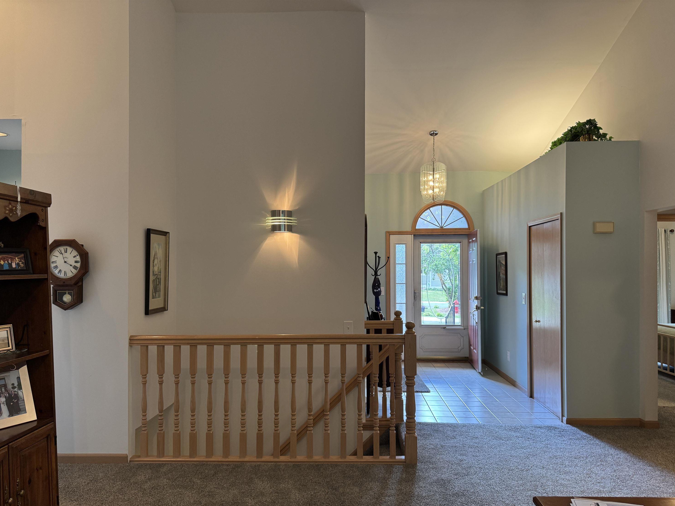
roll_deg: +0.0
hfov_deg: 69.4
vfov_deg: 54.9
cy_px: 263
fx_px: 488
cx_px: 343
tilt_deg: +0.5
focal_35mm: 25
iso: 125
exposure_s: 1/60
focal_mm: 6.76
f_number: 1.78
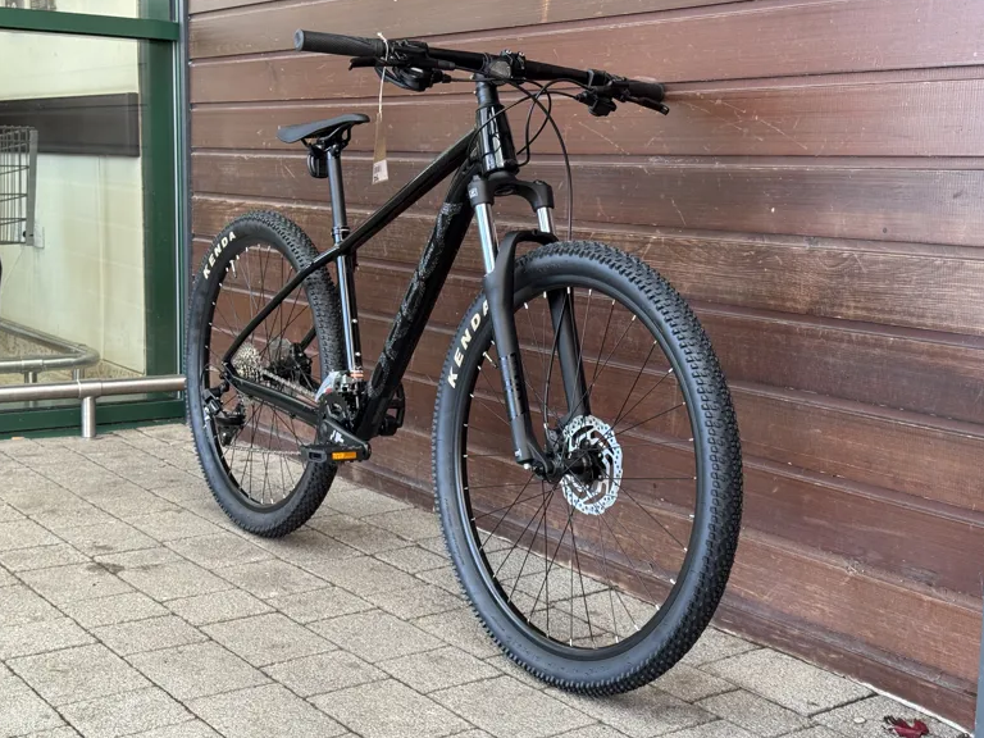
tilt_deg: -8.2
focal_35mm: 50
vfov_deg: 29.1
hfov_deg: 38.2
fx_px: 1421
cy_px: 375
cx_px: 506
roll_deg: -1.5
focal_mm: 6.76
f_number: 1.78
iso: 80
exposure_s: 1/130
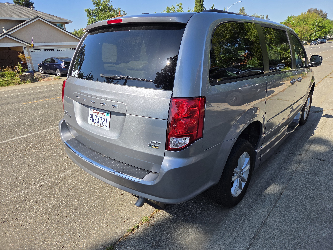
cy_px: 125
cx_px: 166
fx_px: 221
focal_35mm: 23
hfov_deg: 73.9
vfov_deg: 58.9
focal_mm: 5.4
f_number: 1.8
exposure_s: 1/3540
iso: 80
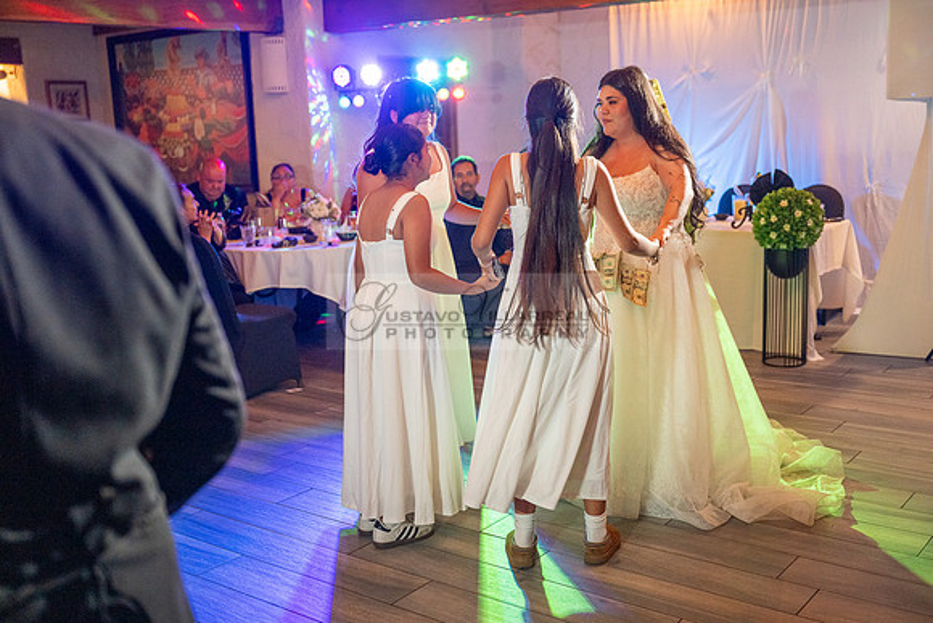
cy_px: 312
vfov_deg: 34.2
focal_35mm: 39
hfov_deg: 49.5
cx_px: 466
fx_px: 1011
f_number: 2.8
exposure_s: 1/160
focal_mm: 39
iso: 1600
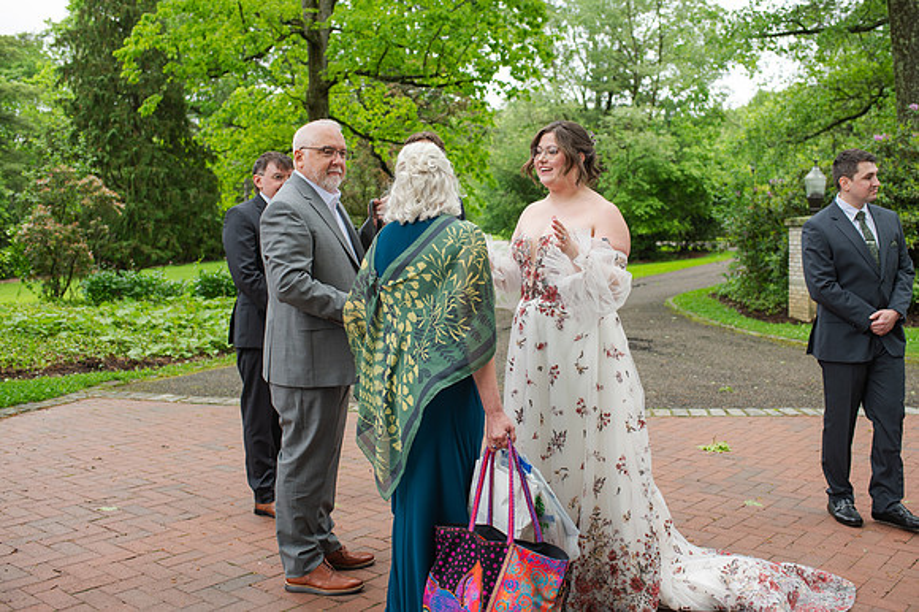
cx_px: 492
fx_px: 957
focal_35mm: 37
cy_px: 284
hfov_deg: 51.3
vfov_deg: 35.4
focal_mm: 35
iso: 110
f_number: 3.5
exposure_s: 1/320
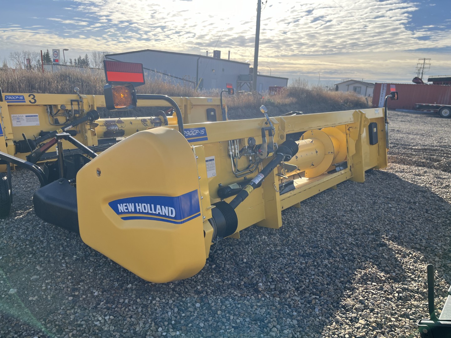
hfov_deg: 67.3
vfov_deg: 53.1
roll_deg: -3.4
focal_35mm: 26
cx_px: 226
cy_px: 169
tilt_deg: -12.3
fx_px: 339
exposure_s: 1/2222
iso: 50
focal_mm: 5.1
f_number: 1.6
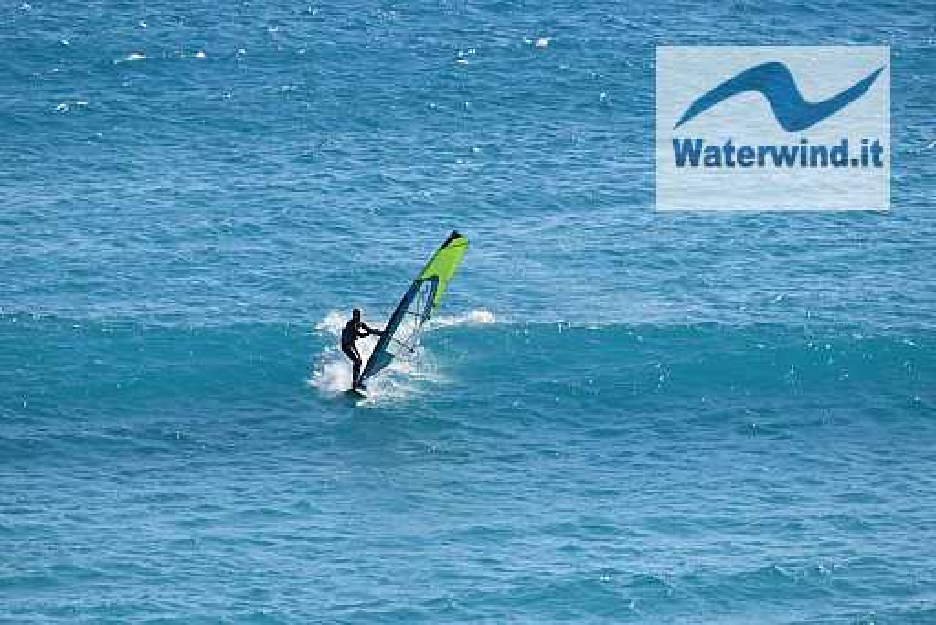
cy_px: 312
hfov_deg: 4.6
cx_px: 468
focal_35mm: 450
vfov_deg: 3.1
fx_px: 11706
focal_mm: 300
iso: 200
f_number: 7.1
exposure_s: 1/800
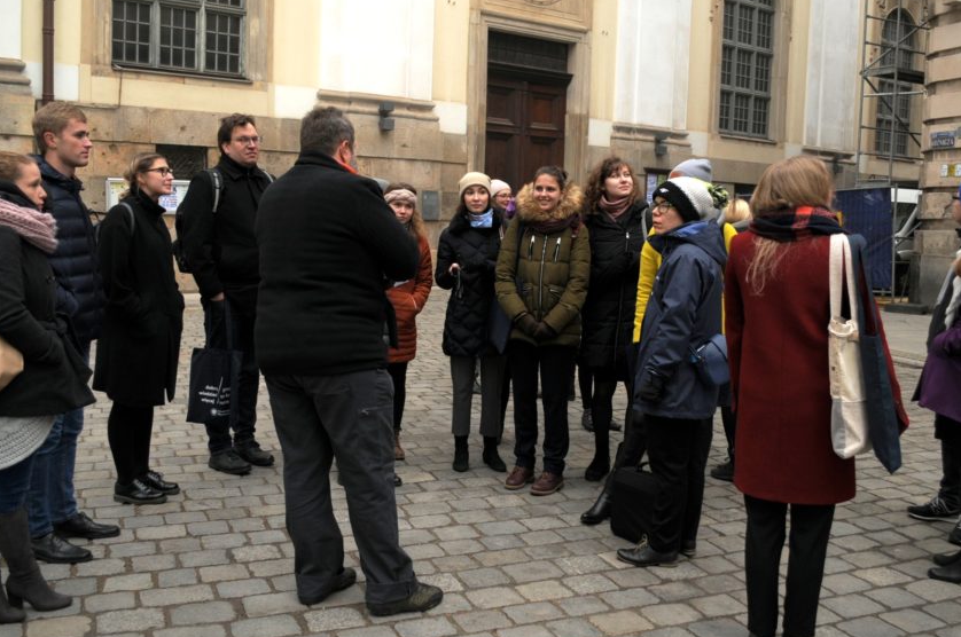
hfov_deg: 57.3
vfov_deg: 39.8
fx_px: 880
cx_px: 487
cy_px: 306
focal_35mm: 33
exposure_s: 1/350
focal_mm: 18
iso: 200
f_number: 4
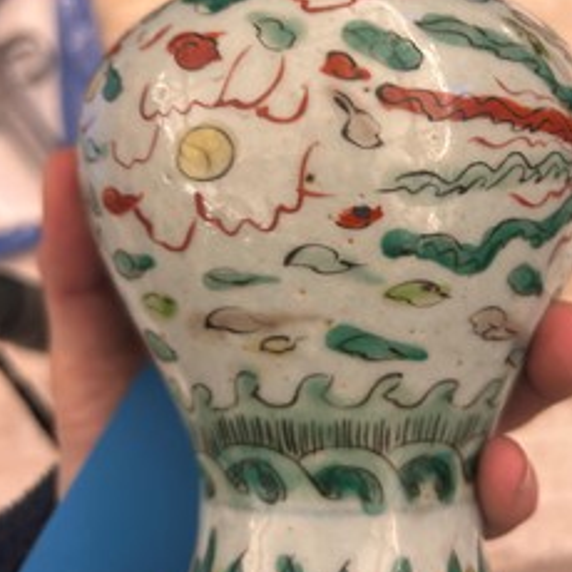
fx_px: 748
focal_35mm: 40
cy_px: 191
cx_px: 363
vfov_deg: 41.3
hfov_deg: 41.5
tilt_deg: -67.3
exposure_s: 1/50
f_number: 1.5
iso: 125
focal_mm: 5.7
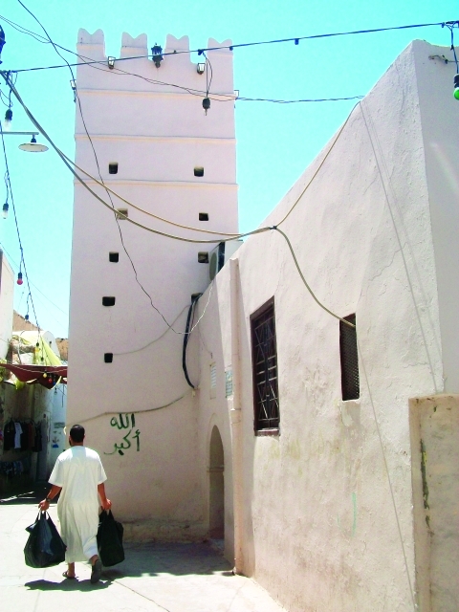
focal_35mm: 34
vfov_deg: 54.0
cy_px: 306
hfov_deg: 41.8
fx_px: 601
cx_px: 230
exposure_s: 1/500
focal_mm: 5.7
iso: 80
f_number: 5.5
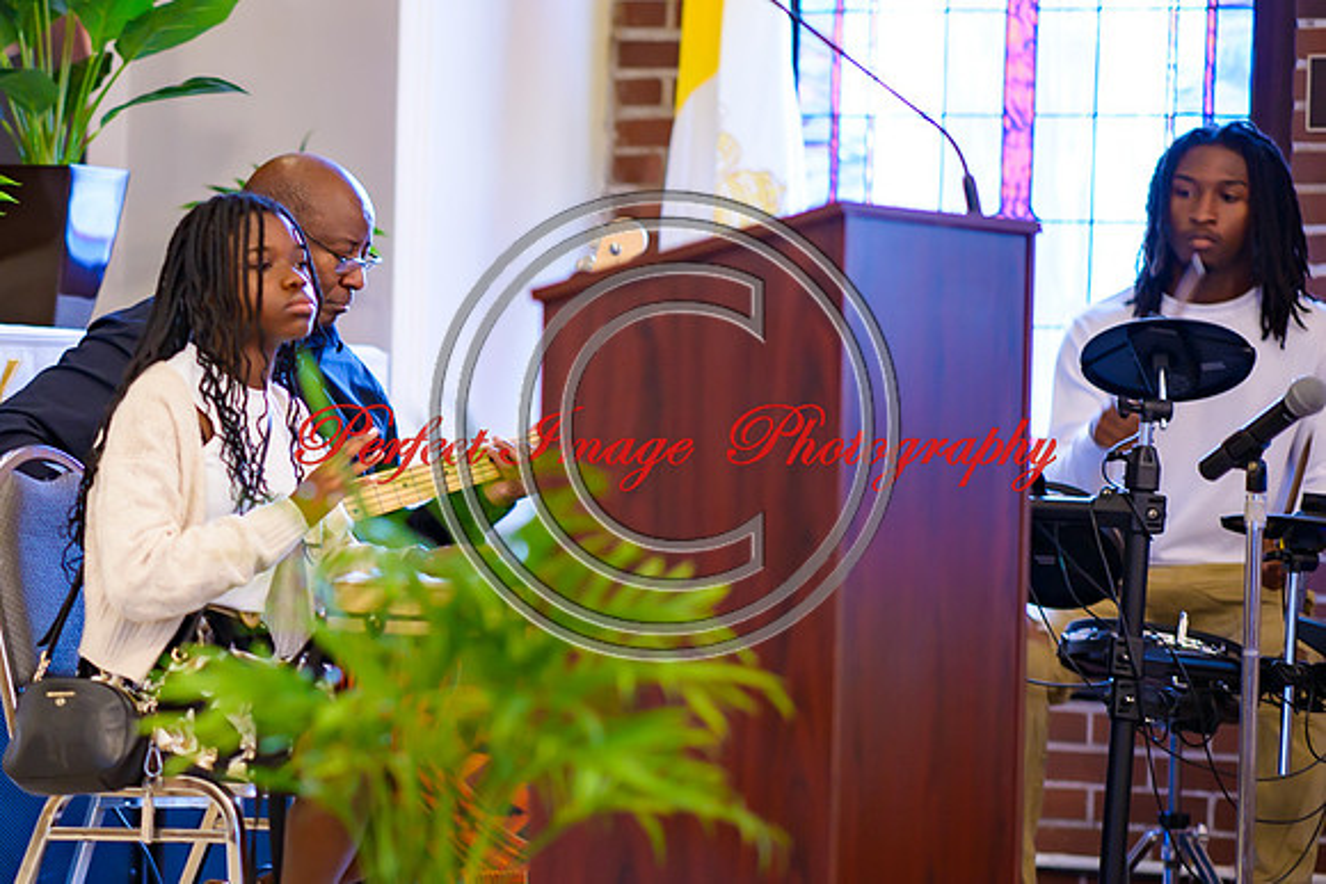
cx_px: 186
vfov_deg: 7.6
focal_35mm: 181
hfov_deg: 11.3
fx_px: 6675
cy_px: 463
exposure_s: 1/100
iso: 360
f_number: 1.4
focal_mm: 105
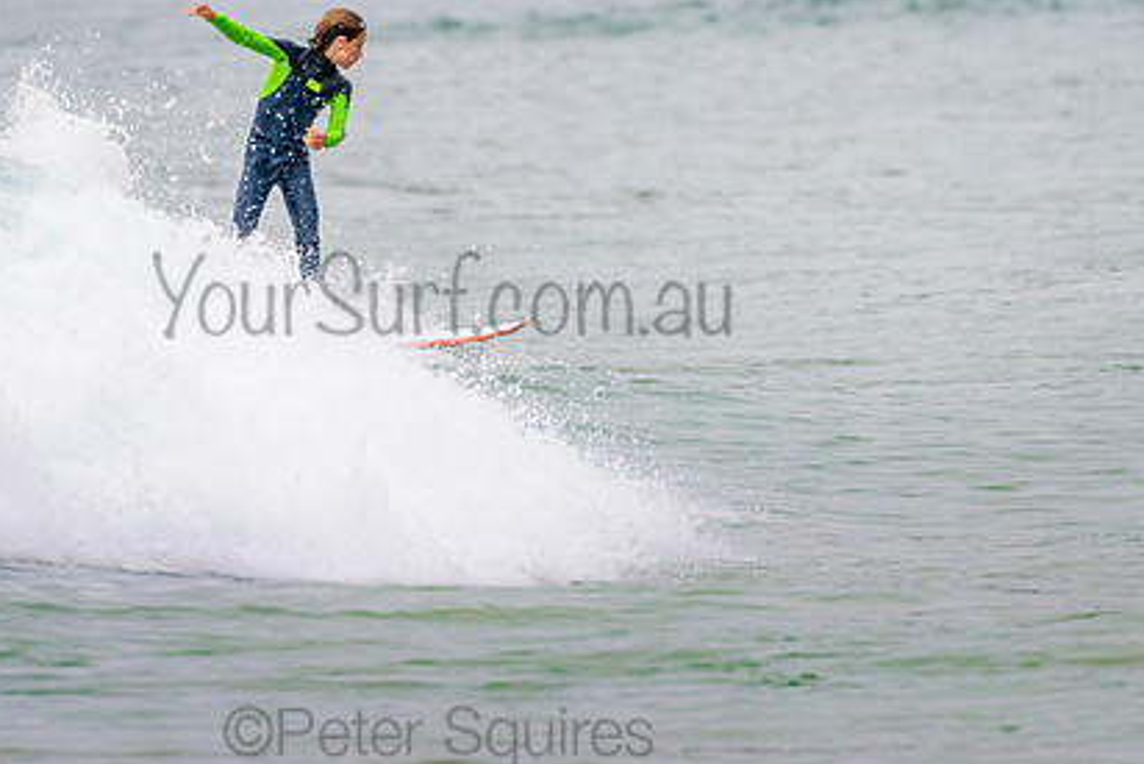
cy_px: 149
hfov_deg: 2.4
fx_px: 27401
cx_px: 383
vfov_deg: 1.6
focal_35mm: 862
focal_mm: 500
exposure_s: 1/800
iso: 640
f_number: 5.6
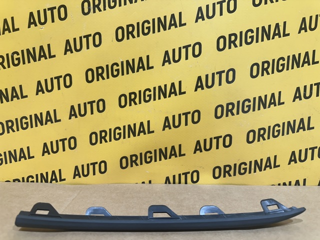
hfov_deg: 71.6
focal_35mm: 24
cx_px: 160
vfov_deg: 56.8
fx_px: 222
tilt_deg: -7.7
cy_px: 120
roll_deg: +0.6
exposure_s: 1/100
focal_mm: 6.86
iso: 125
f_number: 1.78
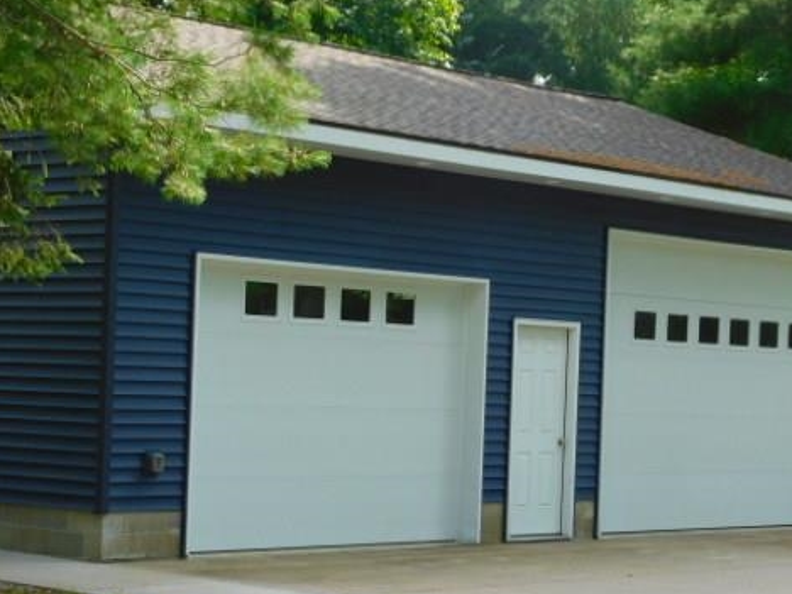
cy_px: 394
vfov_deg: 15.2
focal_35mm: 97
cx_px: 457
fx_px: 2219
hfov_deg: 20.2
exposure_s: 1/200
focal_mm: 12.6
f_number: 4.3
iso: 125
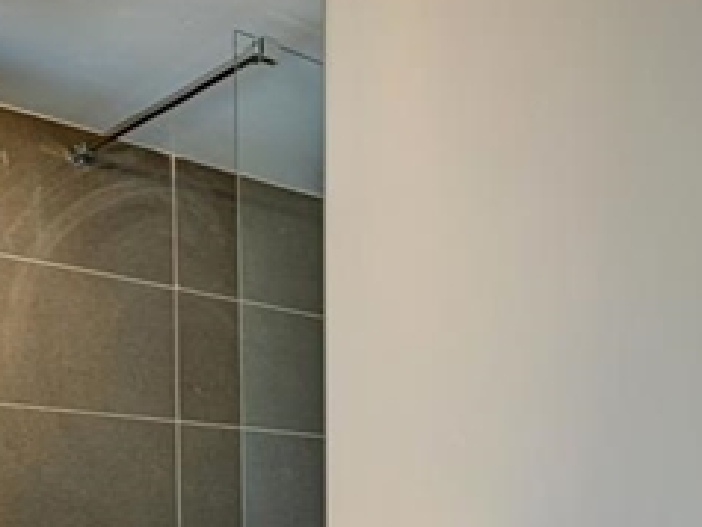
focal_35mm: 56
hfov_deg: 32.0
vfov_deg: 24.0
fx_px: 1145
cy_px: 605
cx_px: 663
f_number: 11
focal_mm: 19.5
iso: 100
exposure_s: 1/2.5
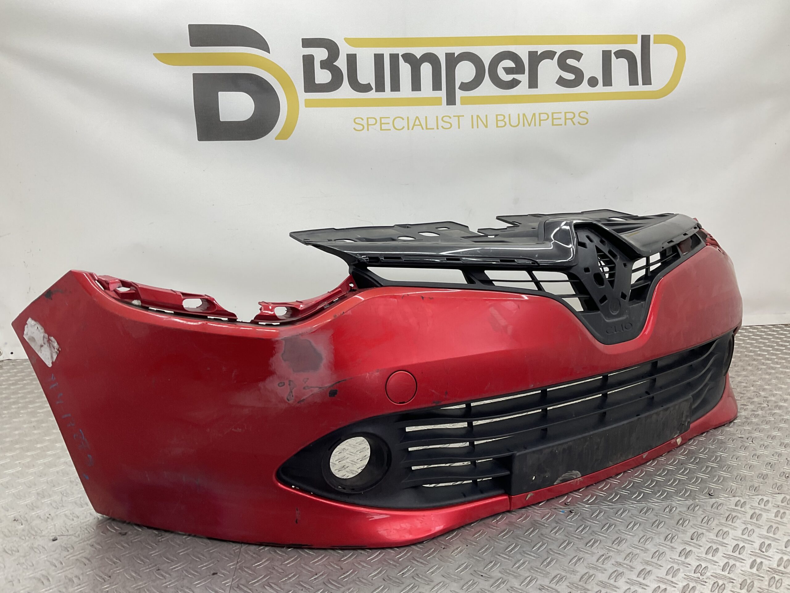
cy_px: 296
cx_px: 395
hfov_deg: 61.7
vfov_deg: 48.2
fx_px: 662
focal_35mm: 29
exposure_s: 1/120
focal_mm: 3
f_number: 1.8
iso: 32
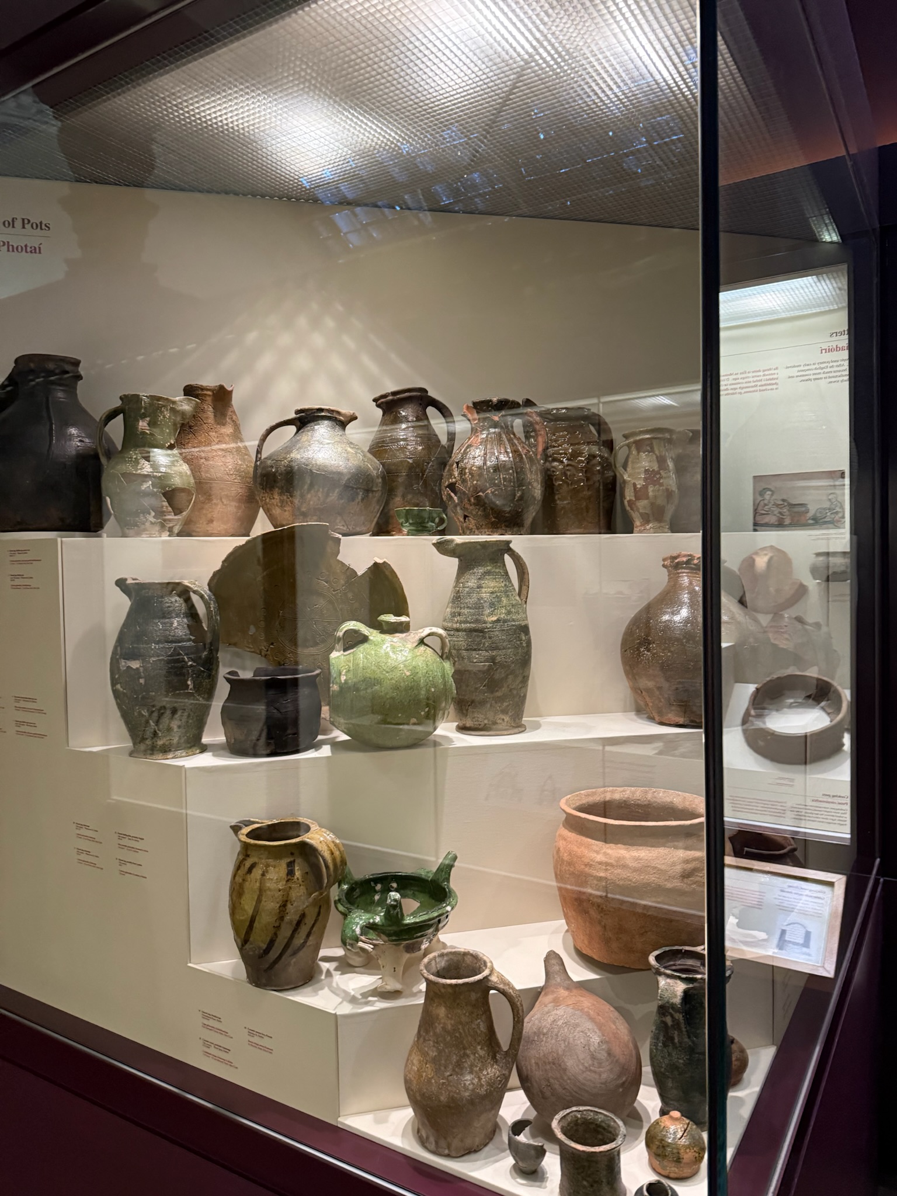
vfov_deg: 71.6
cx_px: 448
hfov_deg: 56.8
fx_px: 829
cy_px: 598
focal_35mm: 24
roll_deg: +0.3
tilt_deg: -0.2
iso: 500
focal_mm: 6.76
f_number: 1.78
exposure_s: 1/57
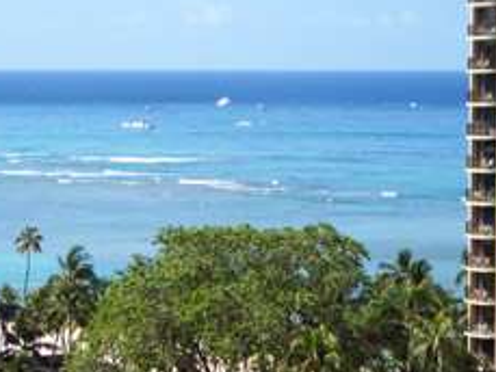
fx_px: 2566
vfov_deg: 8.3
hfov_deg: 11.0
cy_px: 226
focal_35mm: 179
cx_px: 212
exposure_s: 1/250
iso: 50
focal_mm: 19.2
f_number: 4.4
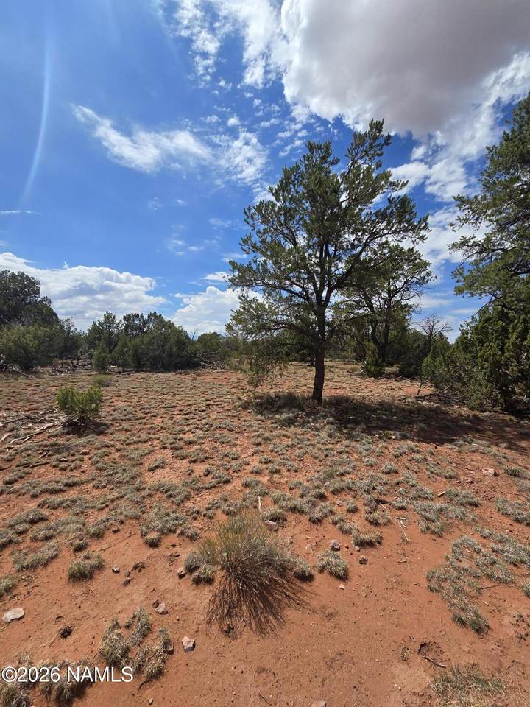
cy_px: 354
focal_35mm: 13
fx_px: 265
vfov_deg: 106.2
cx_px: 265
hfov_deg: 89.9
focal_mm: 2.2
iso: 50
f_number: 2.2
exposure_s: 1/3446
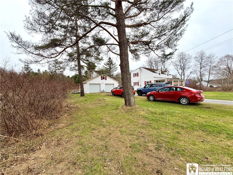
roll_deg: +1.1
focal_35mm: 14
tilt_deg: +0.9
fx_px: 94
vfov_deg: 85.7
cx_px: 116
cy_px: 88
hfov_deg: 102.1
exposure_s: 1/770
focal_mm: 2.22
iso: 40
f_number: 2.2
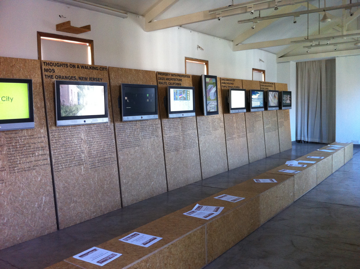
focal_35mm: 35
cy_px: 134
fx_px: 363
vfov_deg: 40.6
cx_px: 180
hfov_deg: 52.7
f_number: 2.8
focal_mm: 3.85
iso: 125
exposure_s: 1/15
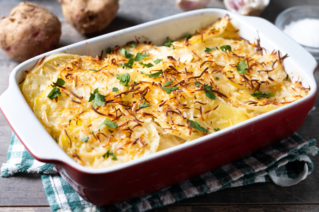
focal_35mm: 90
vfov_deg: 15.2
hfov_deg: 22.6
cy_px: 106
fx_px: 797
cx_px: 160
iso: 100
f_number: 4.5
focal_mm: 60
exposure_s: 1/200
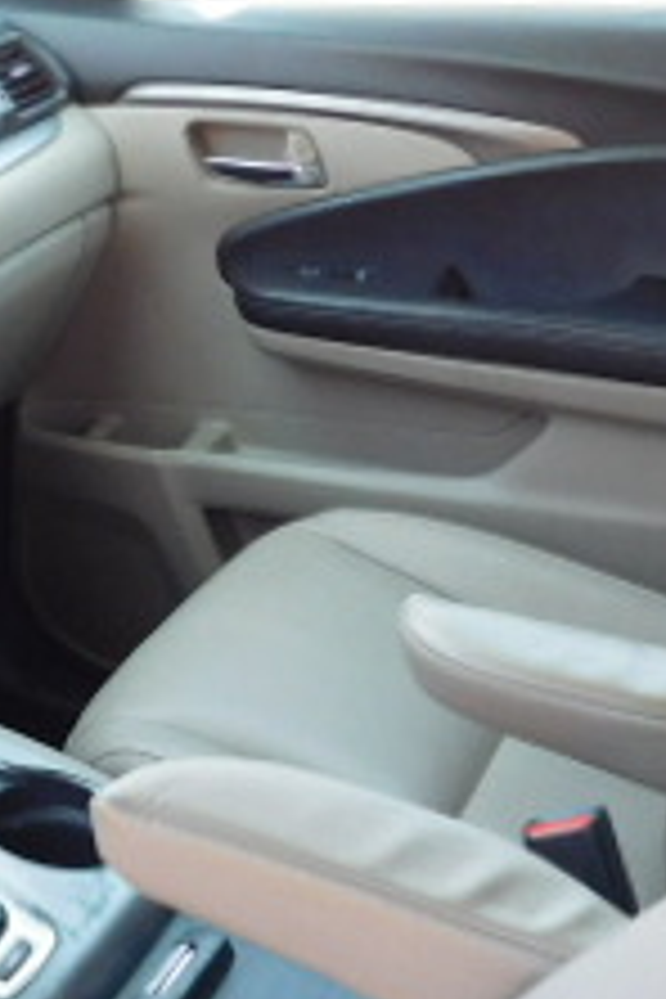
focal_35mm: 69
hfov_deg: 18.9
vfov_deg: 29.2
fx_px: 1915
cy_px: 612
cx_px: -76
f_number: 3
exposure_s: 1/30
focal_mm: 4
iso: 140
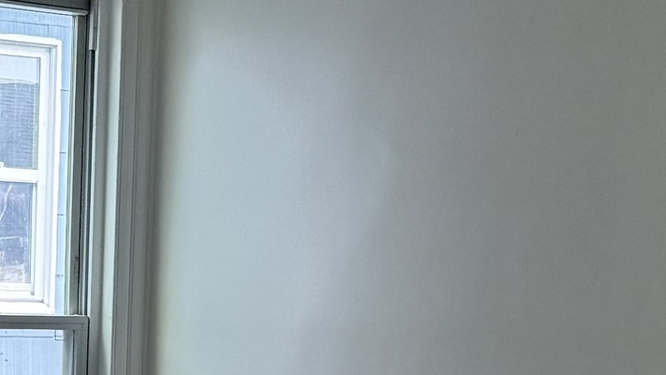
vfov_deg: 10.2
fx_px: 1996
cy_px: 651
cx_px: -68
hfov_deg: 18.2
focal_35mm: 113
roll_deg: -0.3
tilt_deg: -7.9
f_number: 1.78
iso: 200
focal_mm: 6.76
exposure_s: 1/178
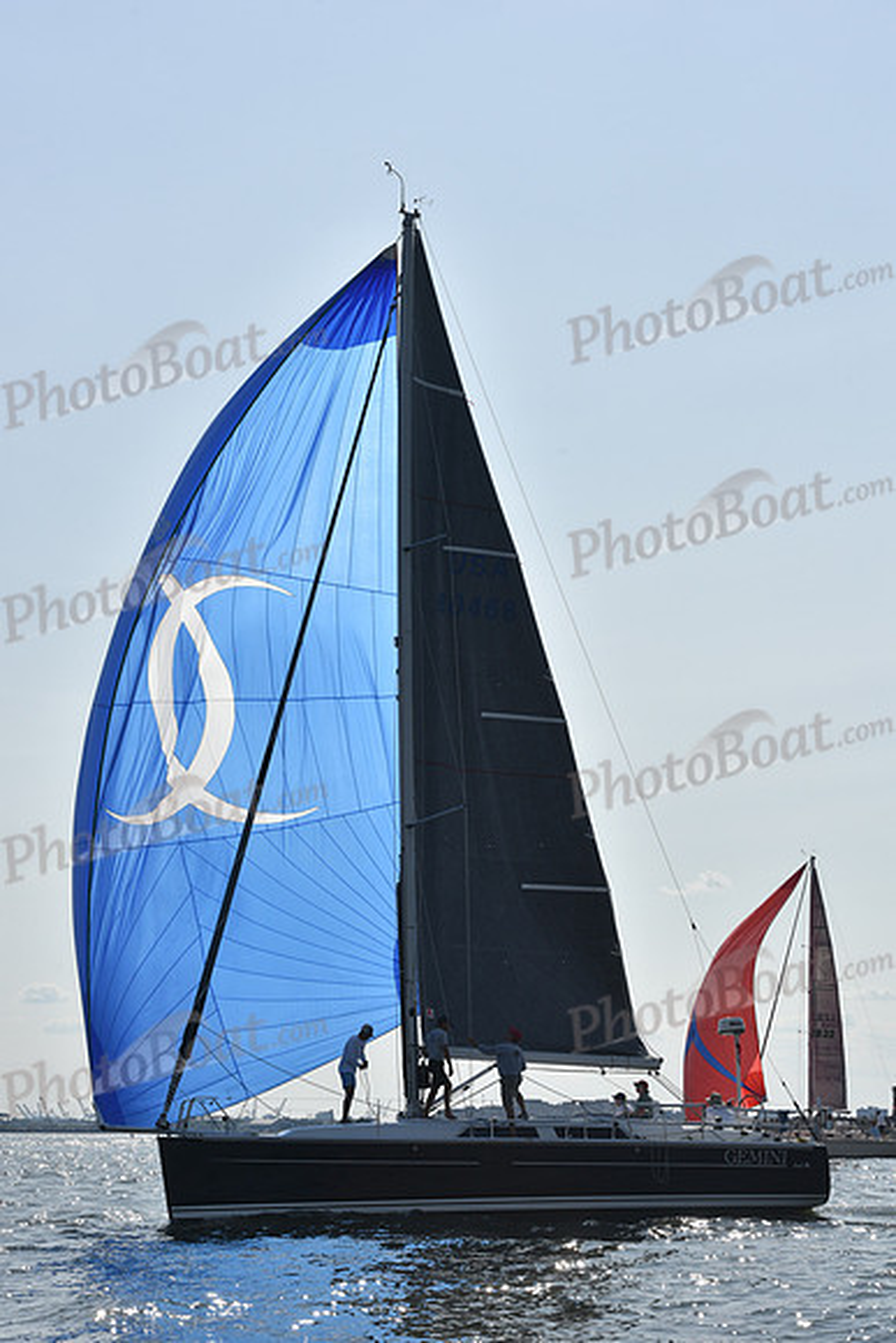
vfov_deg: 28.8
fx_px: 2612
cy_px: 672
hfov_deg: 19.5
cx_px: 448
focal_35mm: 70
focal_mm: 70
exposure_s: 1/1250
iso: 250
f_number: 11
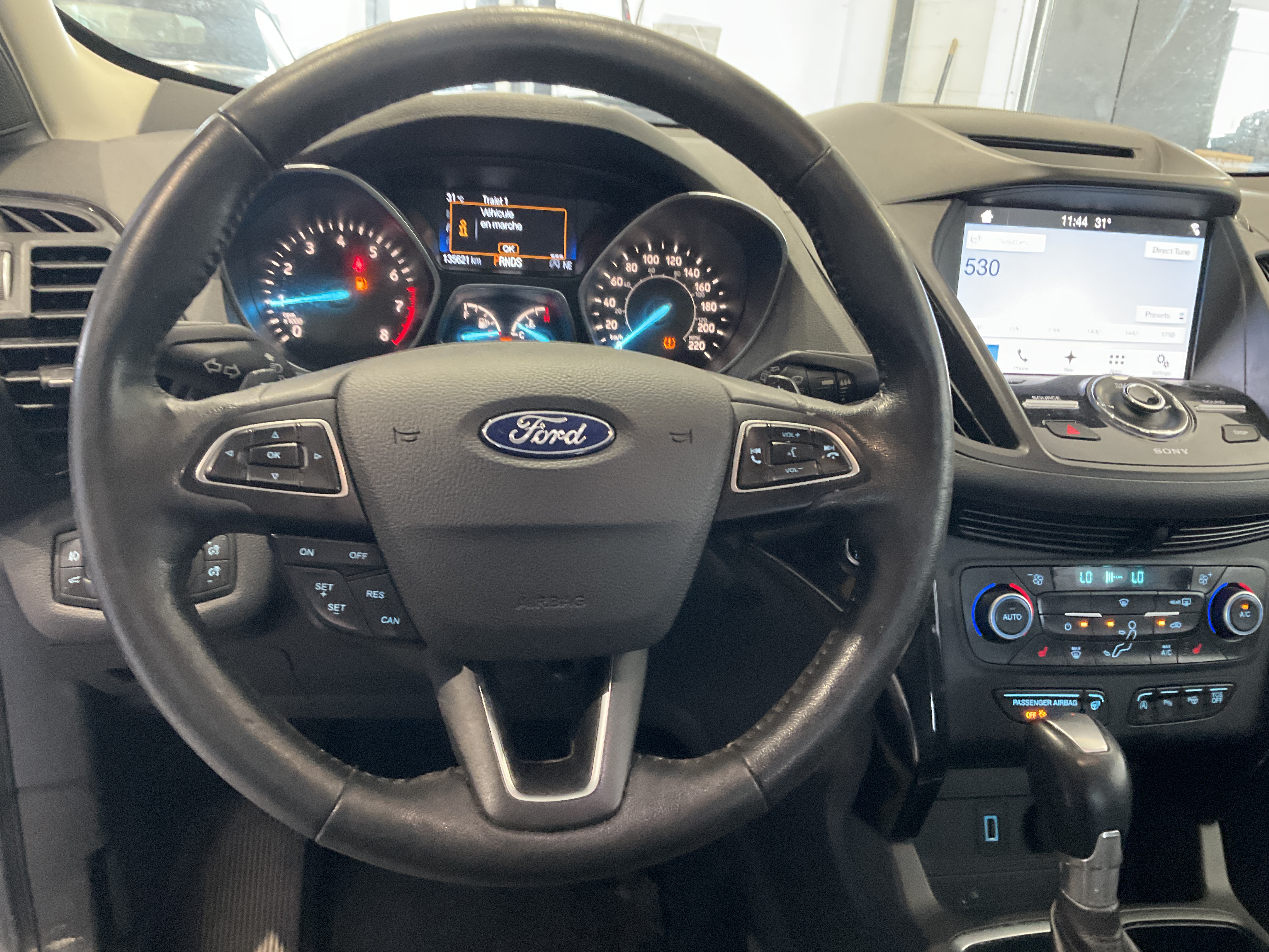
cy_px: 476
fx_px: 1063
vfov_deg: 48.2
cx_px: 634
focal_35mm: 29
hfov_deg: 61.7
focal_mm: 3
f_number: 1.8
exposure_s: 1/45
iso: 320
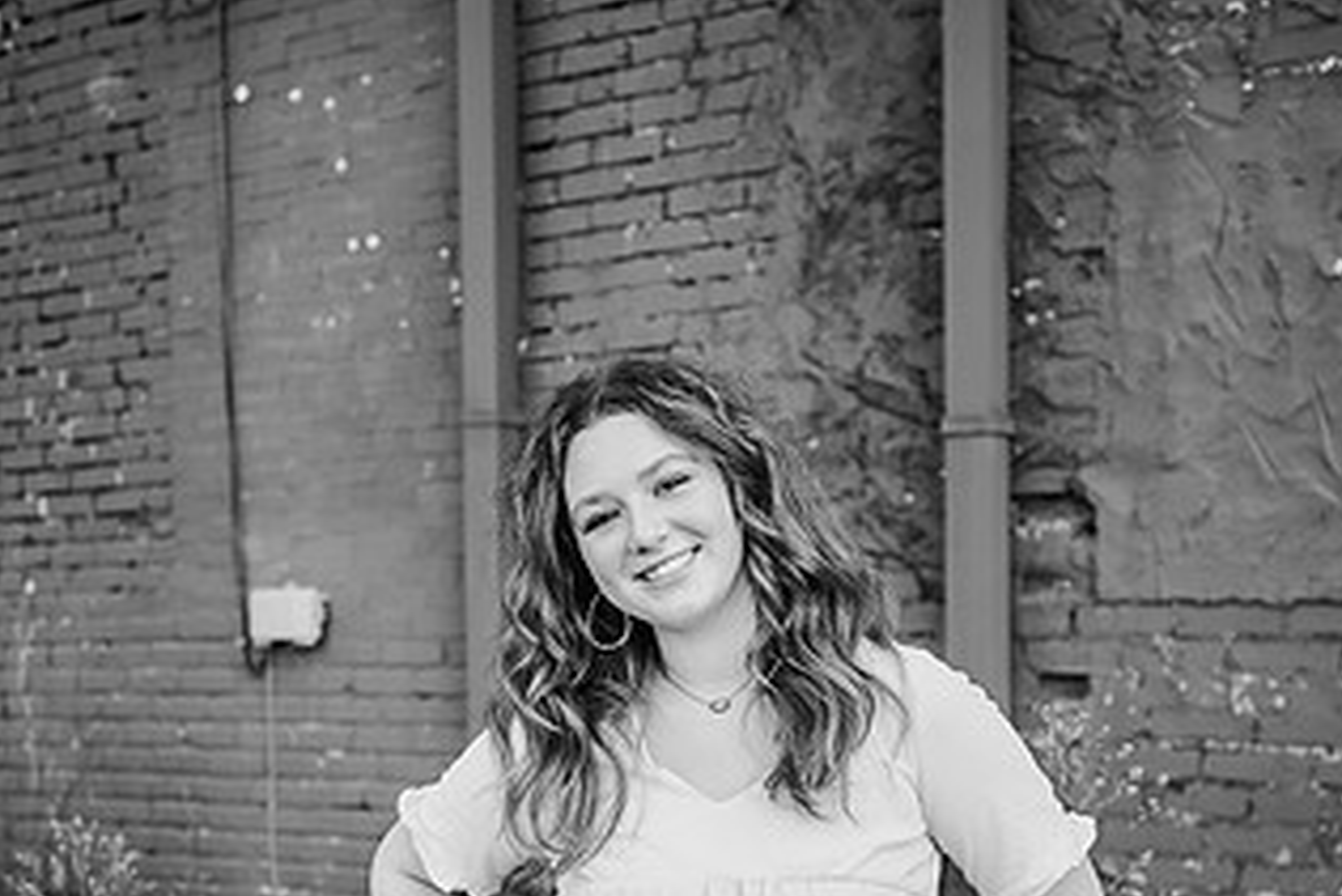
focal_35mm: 44
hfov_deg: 44.5
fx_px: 1641
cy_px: 707
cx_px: 671
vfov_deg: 29.9
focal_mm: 24
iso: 125
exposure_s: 1/400
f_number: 2
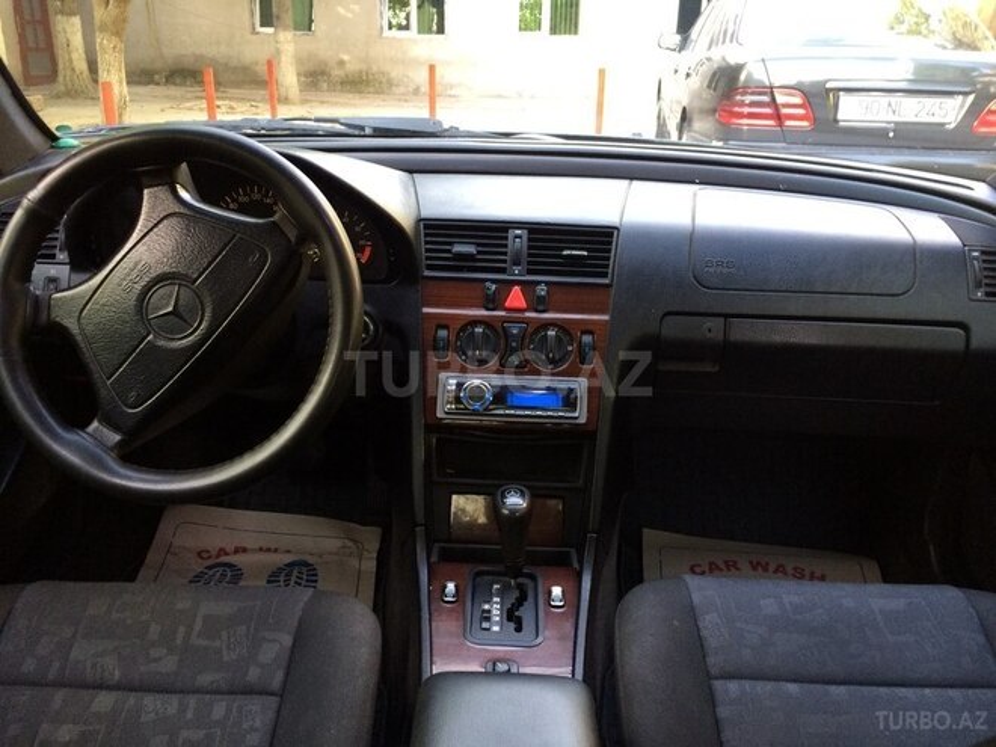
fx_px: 834
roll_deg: -2.2
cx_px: 498
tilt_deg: -17.5
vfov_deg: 48.2
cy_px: 374
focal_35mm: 29
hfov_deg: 61.7
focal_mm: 4.15
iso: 80
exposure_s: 1/33
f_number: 2.2
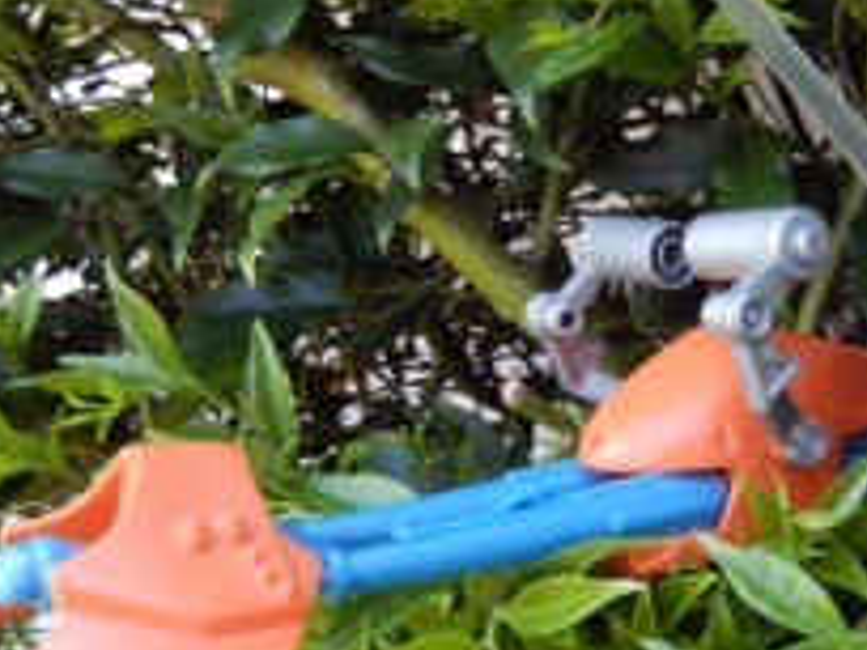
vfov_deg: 26.5
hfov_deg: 33.6
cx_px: 731
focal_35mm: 55
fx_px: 1378
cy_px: 391
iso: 125
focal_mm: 4.5
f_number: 3.4
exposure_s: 1/60
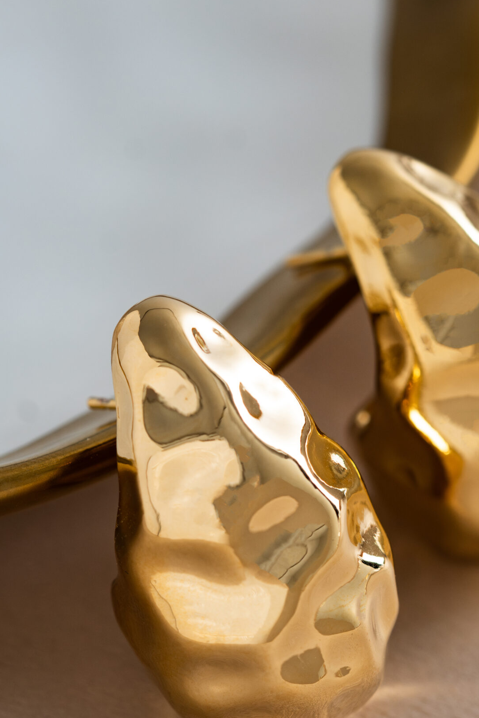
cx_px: 367
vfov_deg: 8.7
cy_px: 341
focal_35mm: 237
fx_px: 4730
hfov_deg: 5.8
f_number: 5.6
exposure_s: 1/100
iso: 200
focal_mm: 100
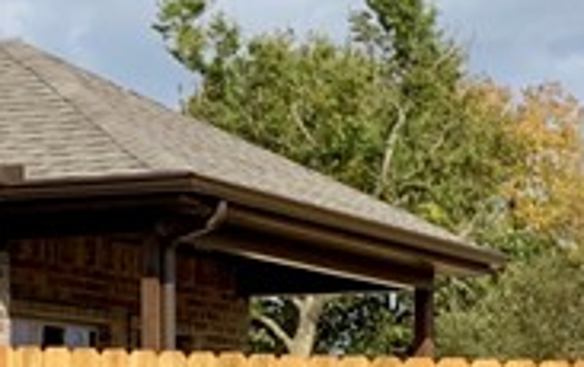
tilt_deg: -4.5
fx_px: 2455
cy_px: 811
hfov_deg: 13.5
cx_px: 188
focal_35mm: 154
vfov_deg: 8.0
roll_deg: +0.2
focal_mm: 4.25
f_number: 1.8
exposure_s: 1/2257
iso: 25
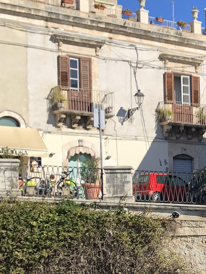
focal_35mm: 91
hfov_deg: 15.4
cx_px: 278
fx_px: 722
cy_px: 247
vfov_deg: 21.1
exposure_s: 1/1279
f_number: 1.8
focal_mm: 4
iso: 20
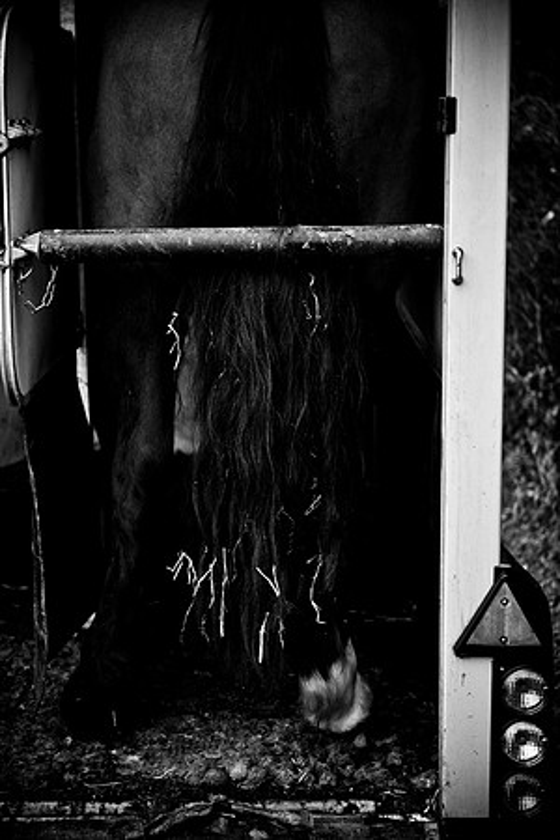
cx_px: 280
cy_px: 420
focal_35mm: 70
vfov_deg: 28.8
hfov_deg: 19.5
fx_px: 1633
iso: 400
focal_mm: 70
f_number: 2.8
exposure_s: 1/125
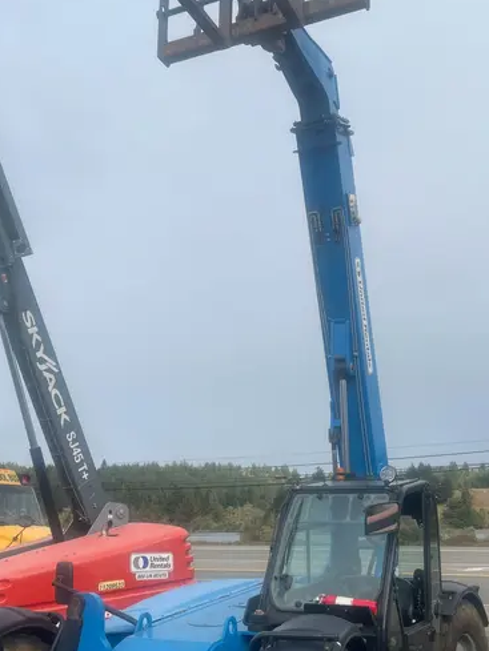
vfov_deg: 47.4
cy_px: 405
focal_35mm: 39
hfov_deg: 36.7
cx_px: 301
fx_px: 734
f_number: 1.6
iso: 50
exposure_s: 1/2101
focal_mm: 5.1
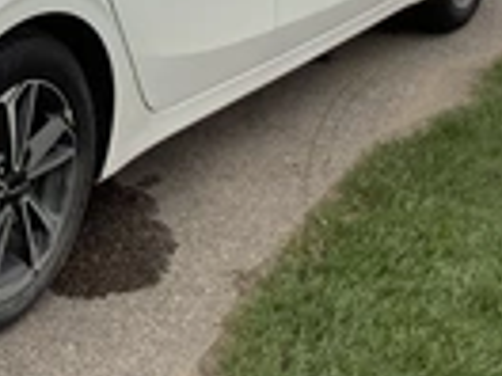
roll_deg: +0.2
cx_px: -160
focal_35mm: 94
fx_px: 1363
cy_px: 0
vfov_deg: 15.4
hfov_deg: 19.2
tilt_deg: -16.4
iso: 25
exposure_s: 1/313
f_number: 2.4
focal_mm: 3.3
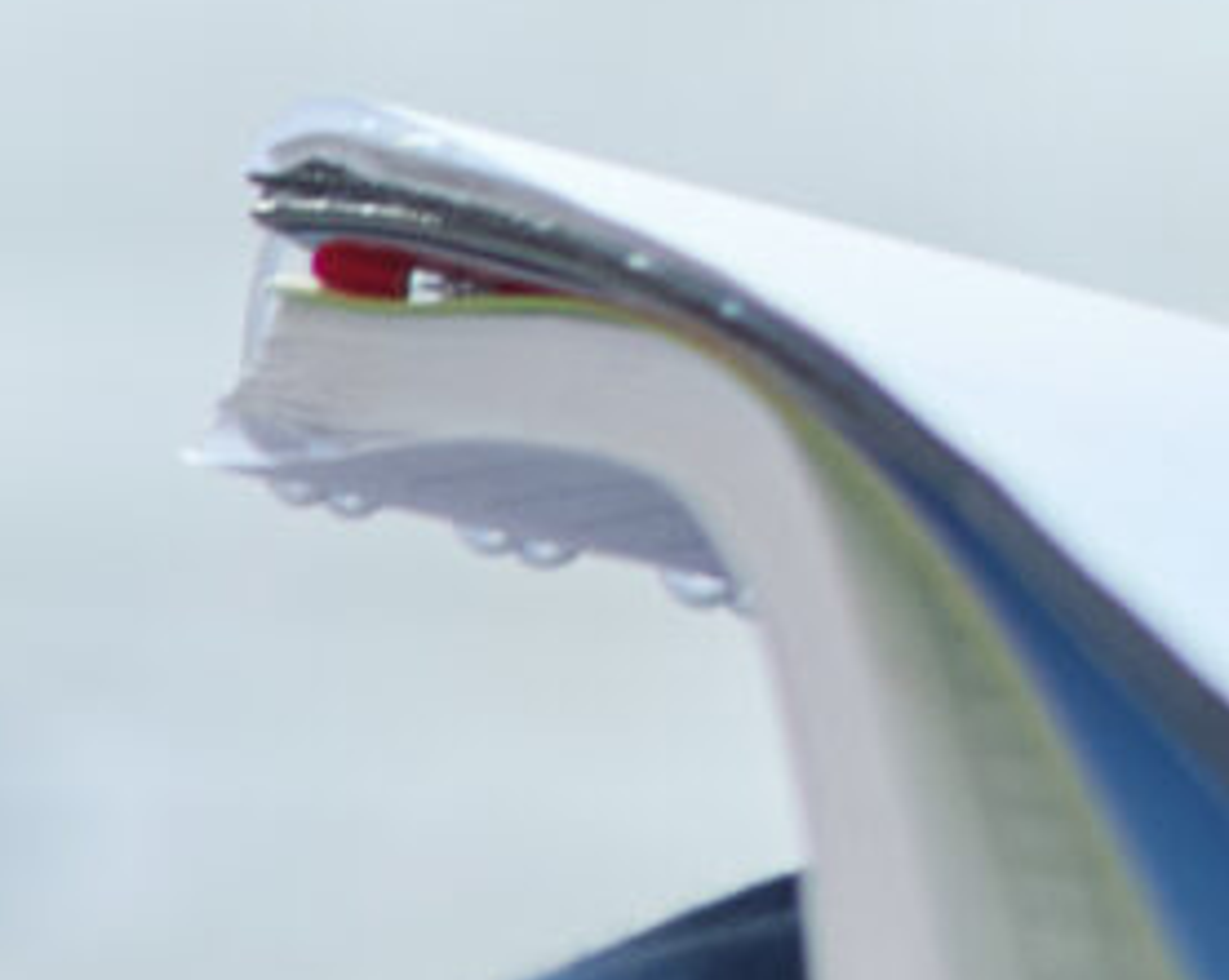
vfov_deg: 2.1
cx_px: 5386
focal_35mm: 738
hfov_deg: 2.5
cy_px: -2204
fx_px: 26815
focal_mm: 85
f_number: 2.8
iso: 400
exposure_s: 1/200
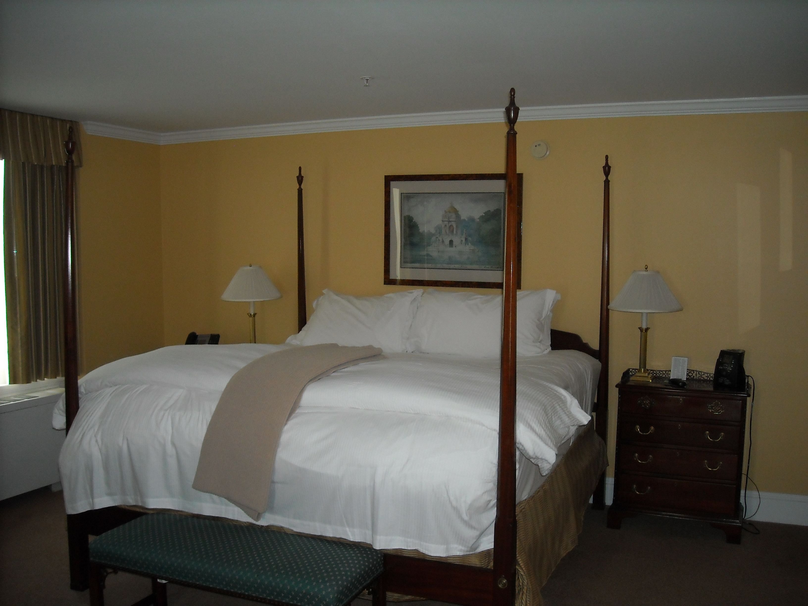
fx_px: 817
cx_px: 404
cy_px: 303
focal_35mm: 35
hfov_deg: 52.6
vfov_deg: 40.7
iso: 200
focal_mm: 5.7
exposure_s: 1/60
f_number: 2.8
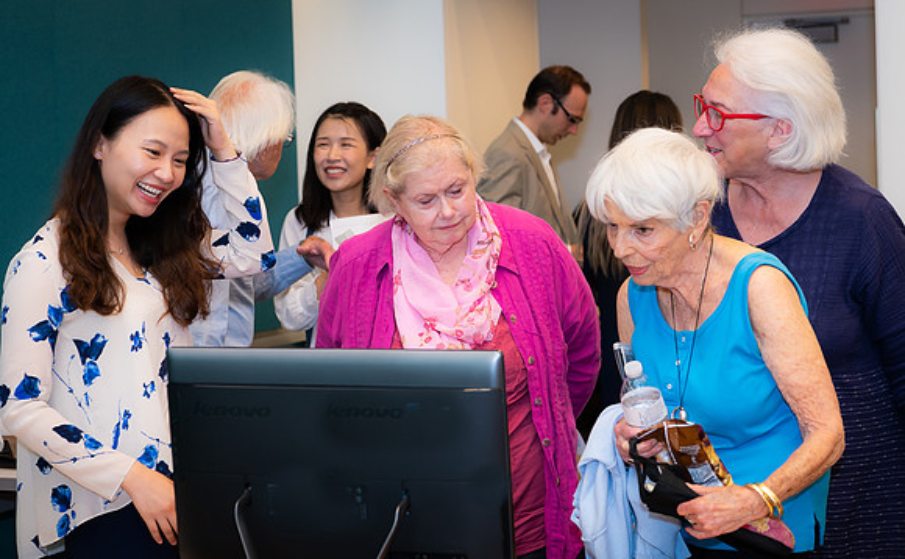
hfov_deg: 25.5
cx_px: 391
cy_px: 274
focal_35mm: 81
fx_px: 2002
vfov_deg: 15.9
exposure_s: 1/100
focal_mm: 70
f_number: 5.6
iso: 640
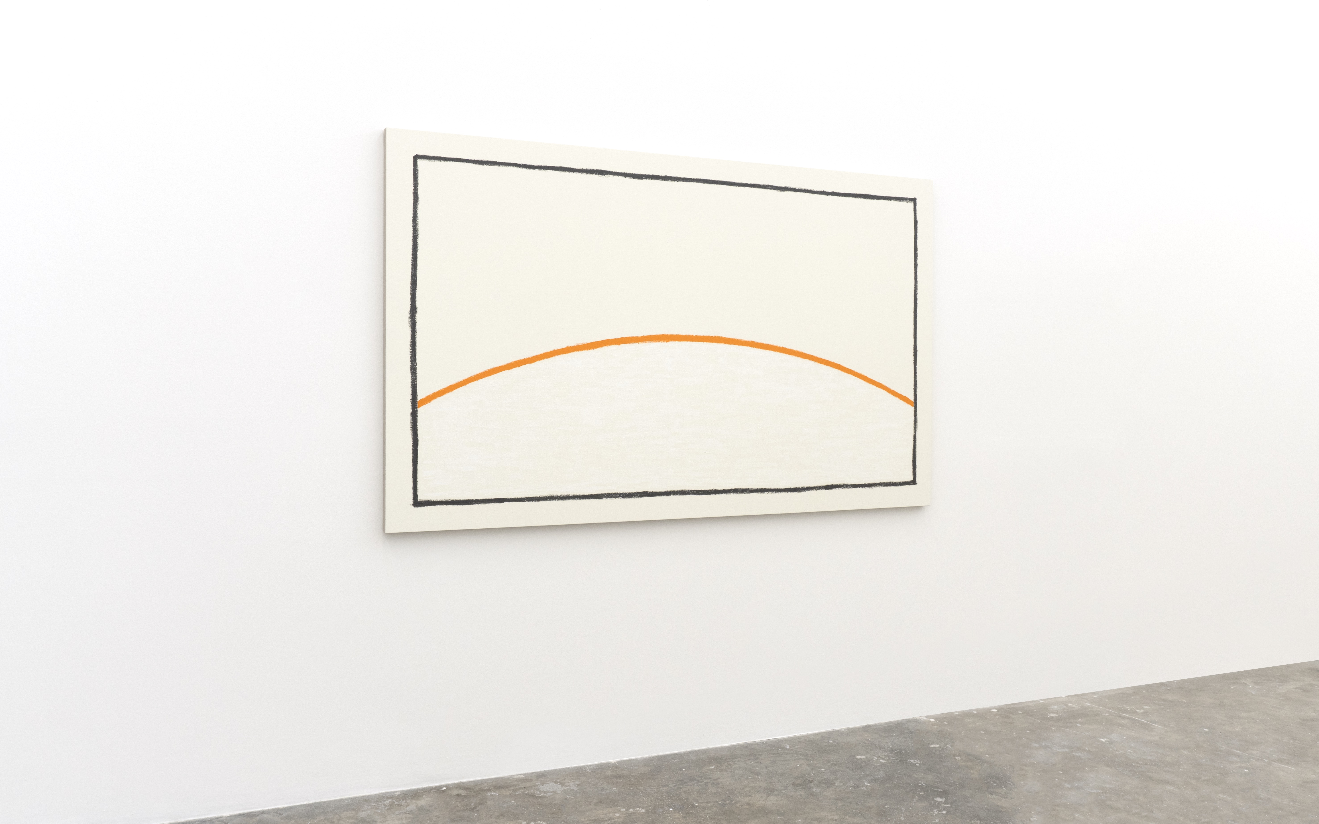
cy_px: 434
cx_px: 658
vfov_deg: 38.8
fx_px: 1169
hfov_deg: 58.9
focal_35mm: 33
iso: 250
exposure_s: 1/8
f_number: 10
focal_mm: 21
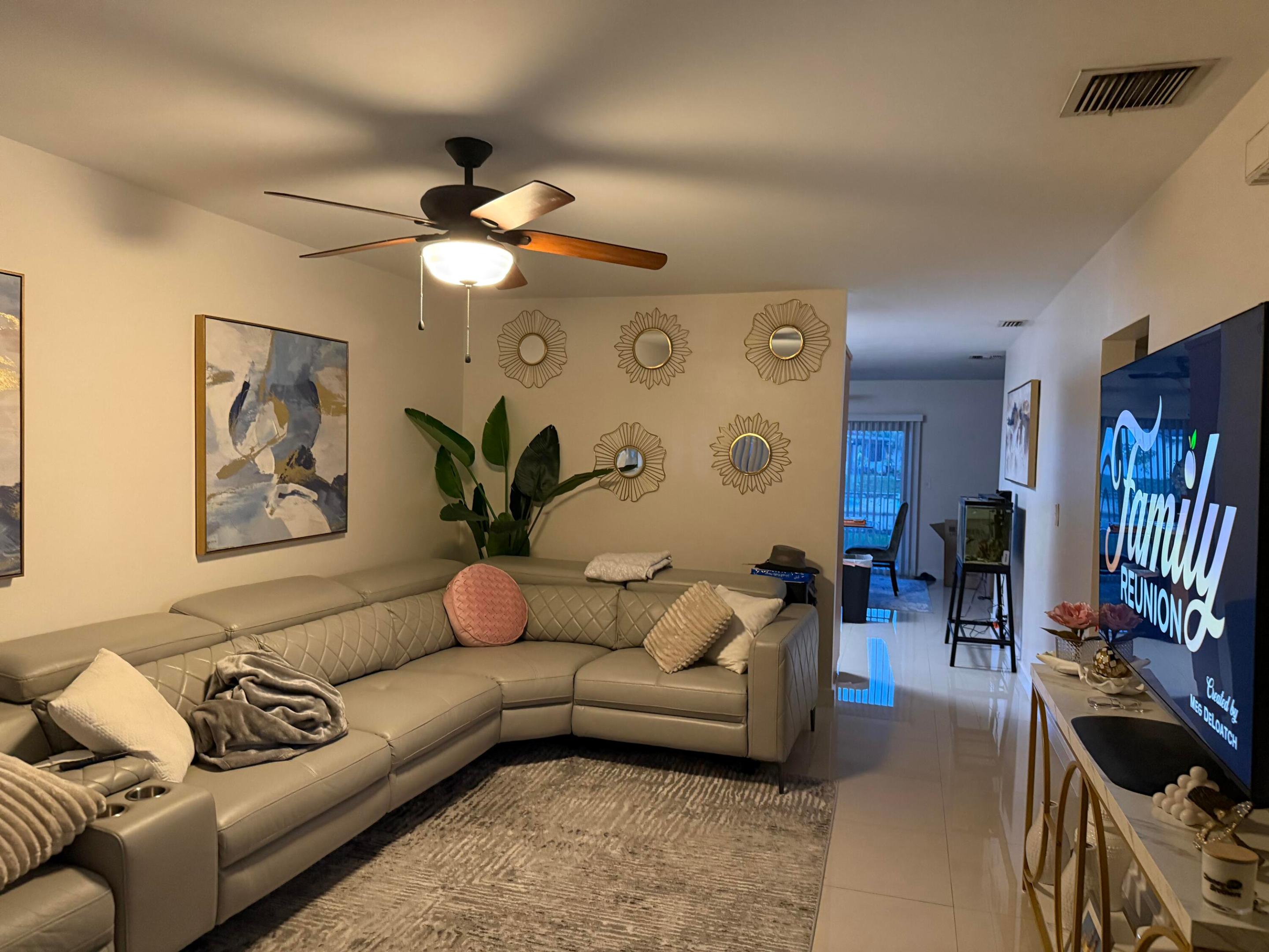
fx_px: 880
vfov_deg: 56.8
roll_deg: -1.8
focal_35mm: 24
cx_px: 634
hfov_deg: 71.6
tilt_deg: -2.6
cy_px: 476
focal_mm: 6.76
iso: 640
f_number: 1.78
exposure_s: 1/47
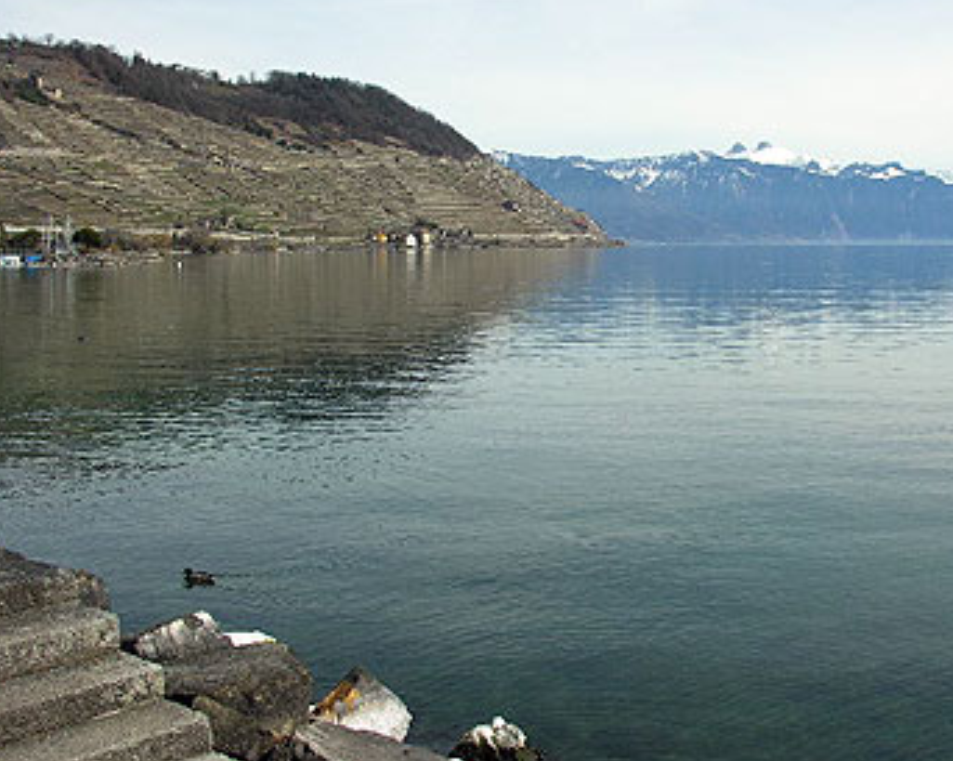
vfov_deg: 33.3
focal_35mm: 45
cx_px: 588
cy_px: 326
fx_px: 1268
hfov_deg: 40.9
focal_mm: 8.9
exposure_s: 1/262
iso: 50
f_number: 6.3
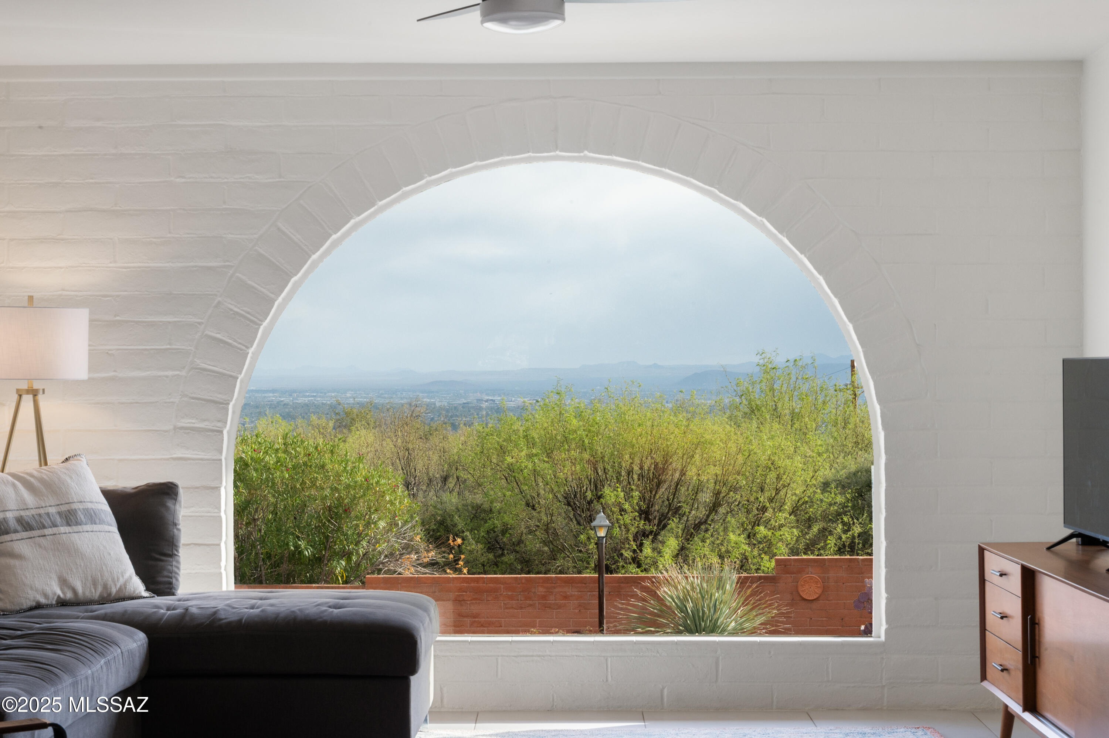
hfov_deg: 30.1
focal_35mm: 67
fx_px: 2063
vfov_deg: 20.3
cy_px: 369
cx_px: 554
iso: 800
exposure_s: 1/25
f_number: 20
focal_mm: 67
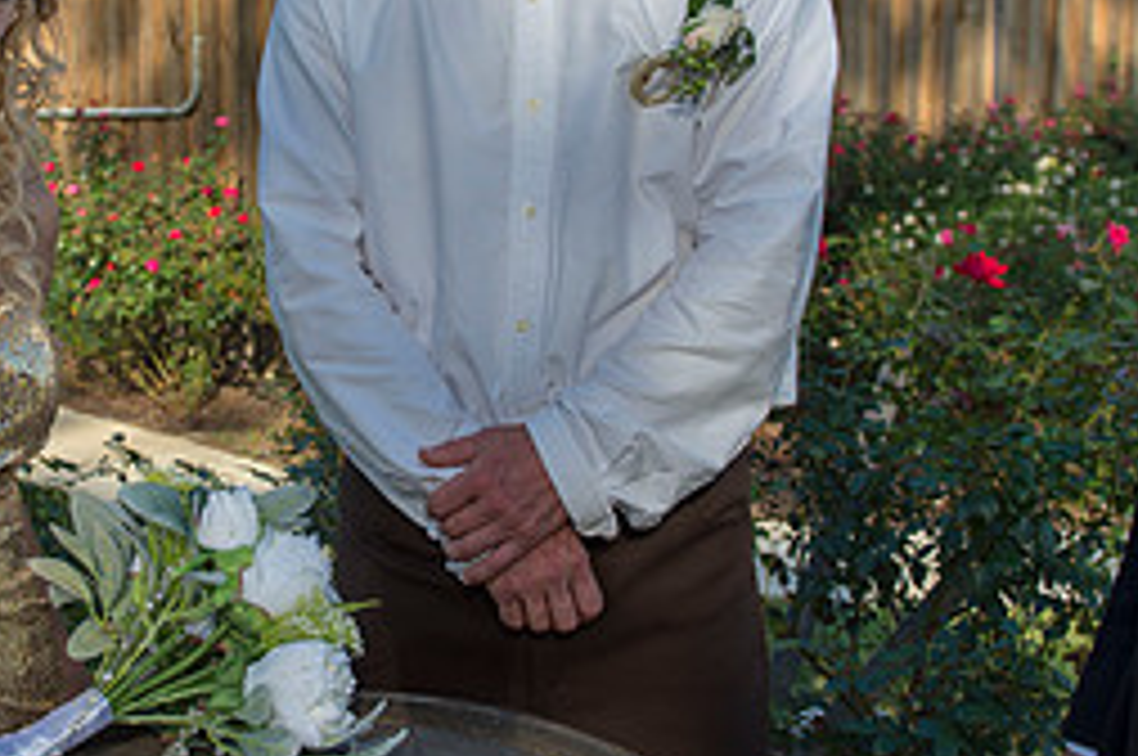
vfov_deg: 24.5
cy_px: 284
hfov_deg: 35.7
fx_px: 1736
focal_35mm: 55
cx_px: 328
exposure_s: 1/800
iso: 200
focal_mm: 24
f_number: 4.5
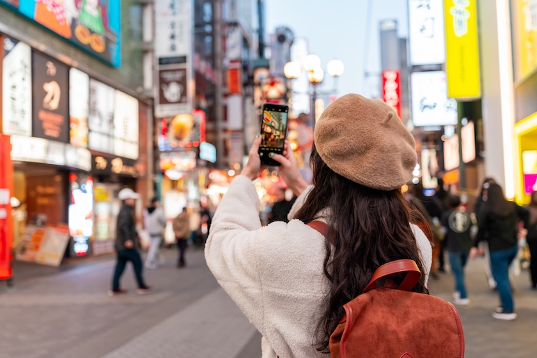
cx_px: 268
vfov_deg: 37.9
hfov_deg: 54.4
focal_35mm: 35
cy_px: 179
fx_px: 522
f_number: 2.8
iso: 200
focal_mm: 35
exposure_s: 1/60
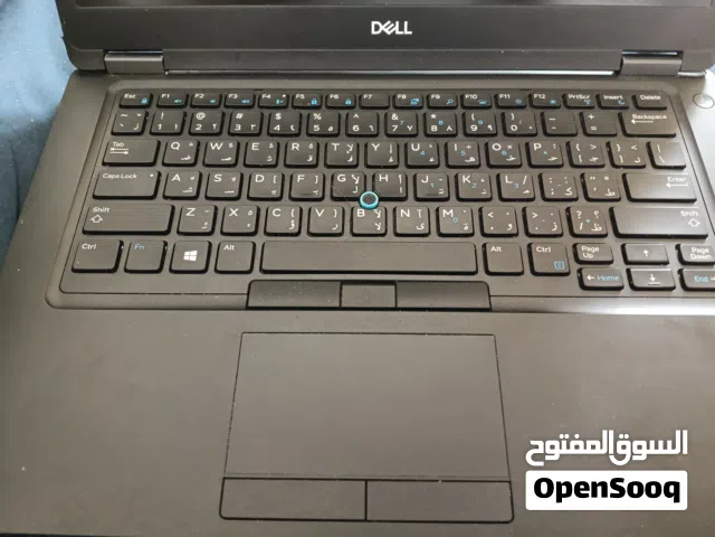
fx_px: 558
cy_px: 268
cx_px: 358
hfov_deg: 65.3
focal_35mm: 27
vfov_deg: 51.4
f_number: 1.8
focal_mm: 3.98
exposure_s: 1/20
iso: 1250
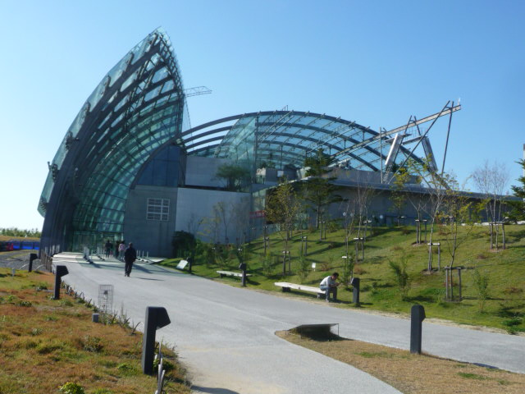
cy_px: 197
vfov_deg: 39.7
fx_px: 546
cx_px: 262
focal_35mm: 36
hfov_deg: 51.4
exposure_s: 1/200
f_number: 8
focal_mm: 4.7
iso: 100
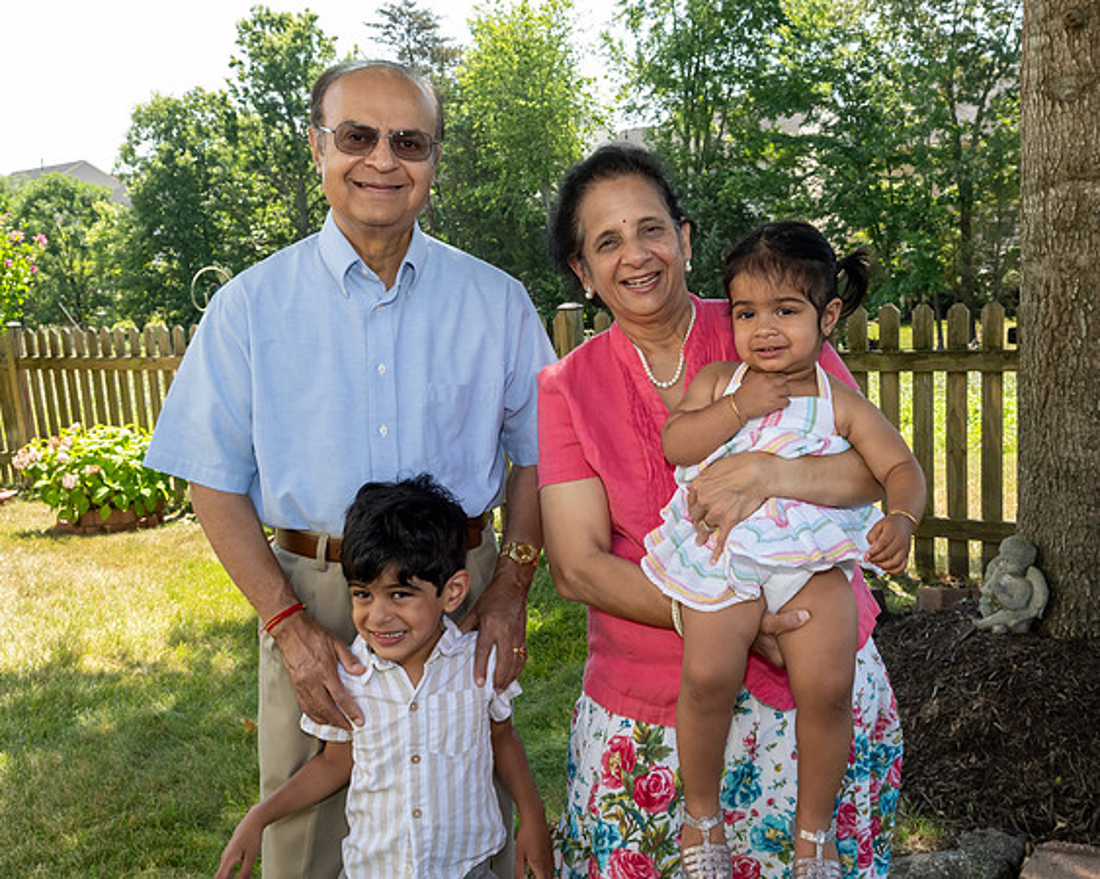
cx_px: 630
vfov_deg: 42.1
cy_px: 423
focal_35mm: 35
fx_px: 1141
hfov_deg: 51.3
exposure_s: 1/250
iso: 640
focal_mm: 20
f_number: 8
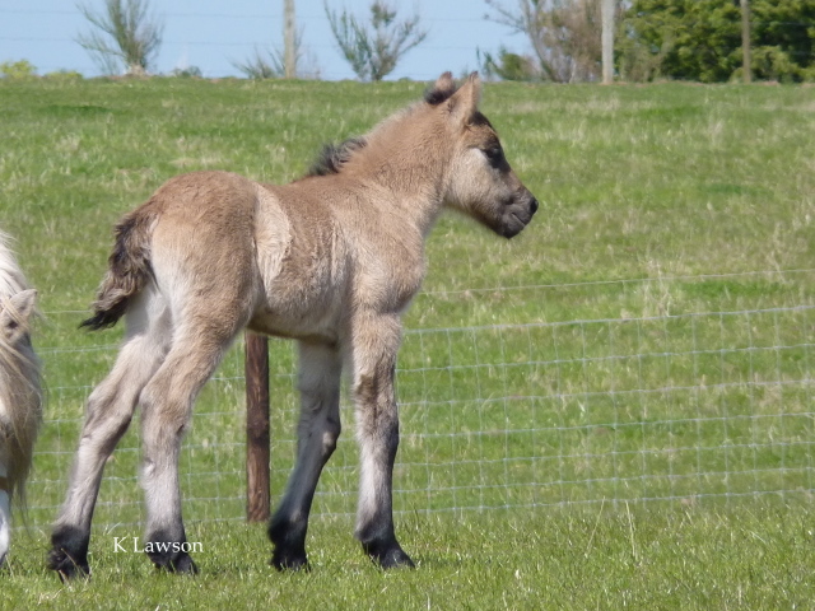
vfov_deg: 2.0
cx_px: 408
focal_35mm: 759
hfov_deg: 2.6
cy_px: 306
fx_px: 17870
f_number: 5.6
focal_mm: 86.4
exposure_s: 1/640
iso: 160
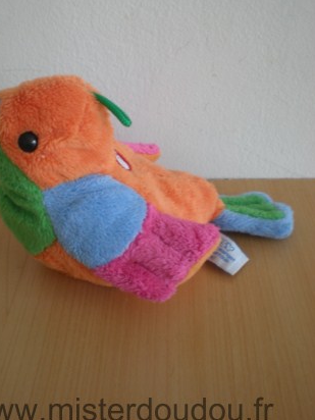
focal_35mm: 48
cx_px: 119
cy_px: 165
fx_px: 582
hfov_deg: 30.2
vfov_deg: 39.5
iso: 64
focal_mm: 6.3
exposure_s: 1/17.4
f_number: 3.1
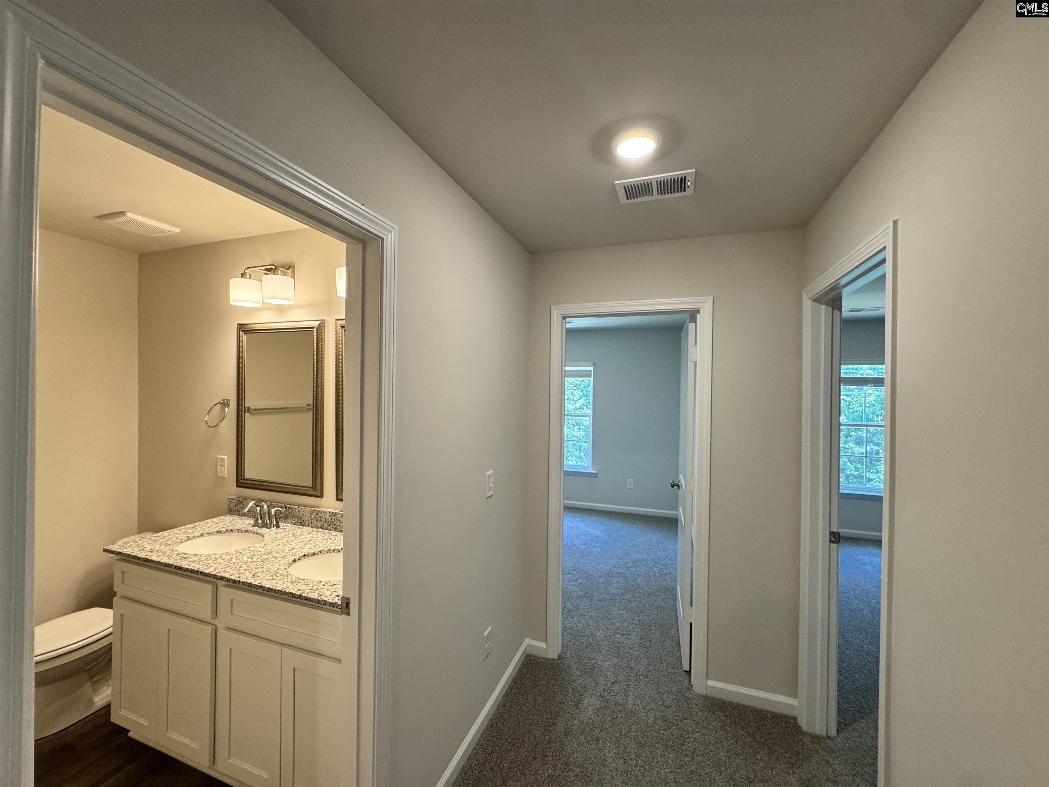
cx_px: 524
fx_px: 424
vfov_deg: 85.7
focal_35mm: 14
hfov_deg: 102.1
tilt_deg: -0.5
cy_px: 394
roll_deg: -1.7
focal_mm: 2.22
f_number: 2.2
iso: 250
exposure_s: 1/120
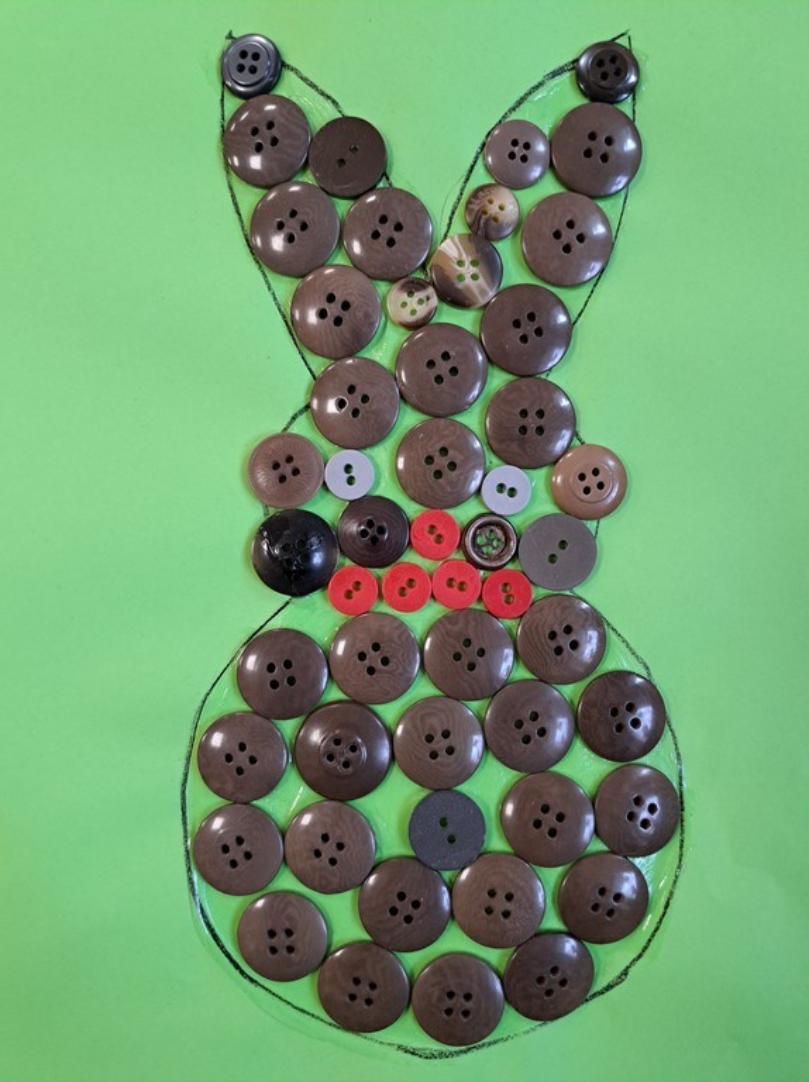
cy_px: 541
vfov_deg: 71.7
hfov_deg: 56.7
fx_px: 750
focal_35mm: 24
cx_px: 404
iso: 200
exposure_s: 1/50
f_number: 1.8
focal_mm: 5.23
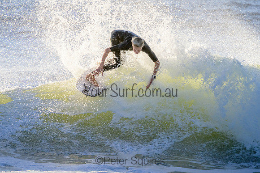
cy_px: 74
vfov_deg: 1.3
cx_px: 124
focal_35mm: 1098
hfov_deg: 1.9
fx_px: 7932
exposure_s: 1/1000
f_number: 11
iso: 640
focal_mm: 800
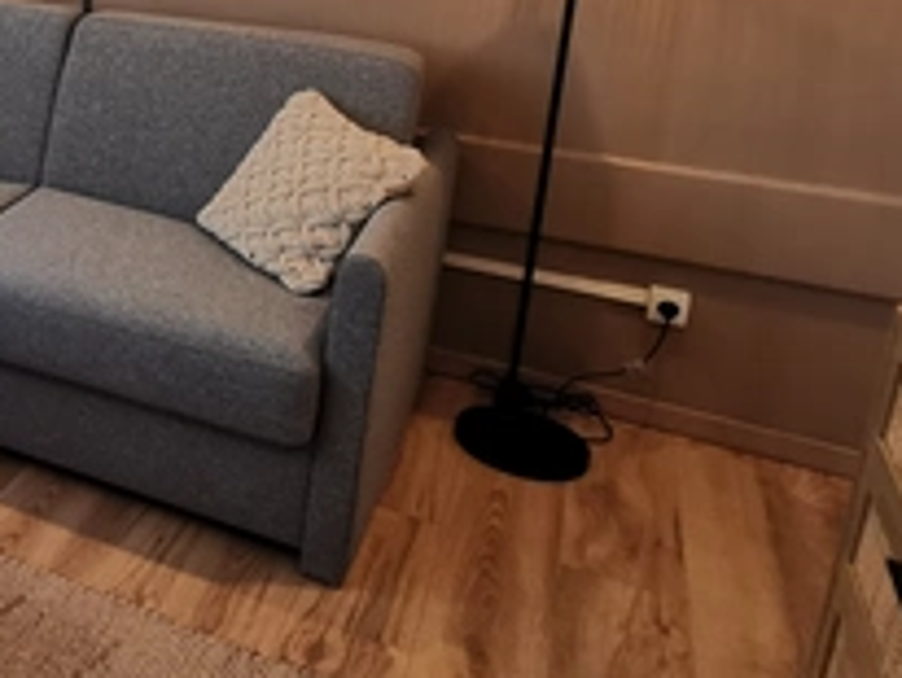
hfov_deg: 35.7
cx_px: -120
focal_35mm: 44
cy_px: 83
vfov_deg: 31.6
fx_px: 1148
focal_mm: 2.26
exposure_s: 1/50
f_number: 2.2
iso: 200
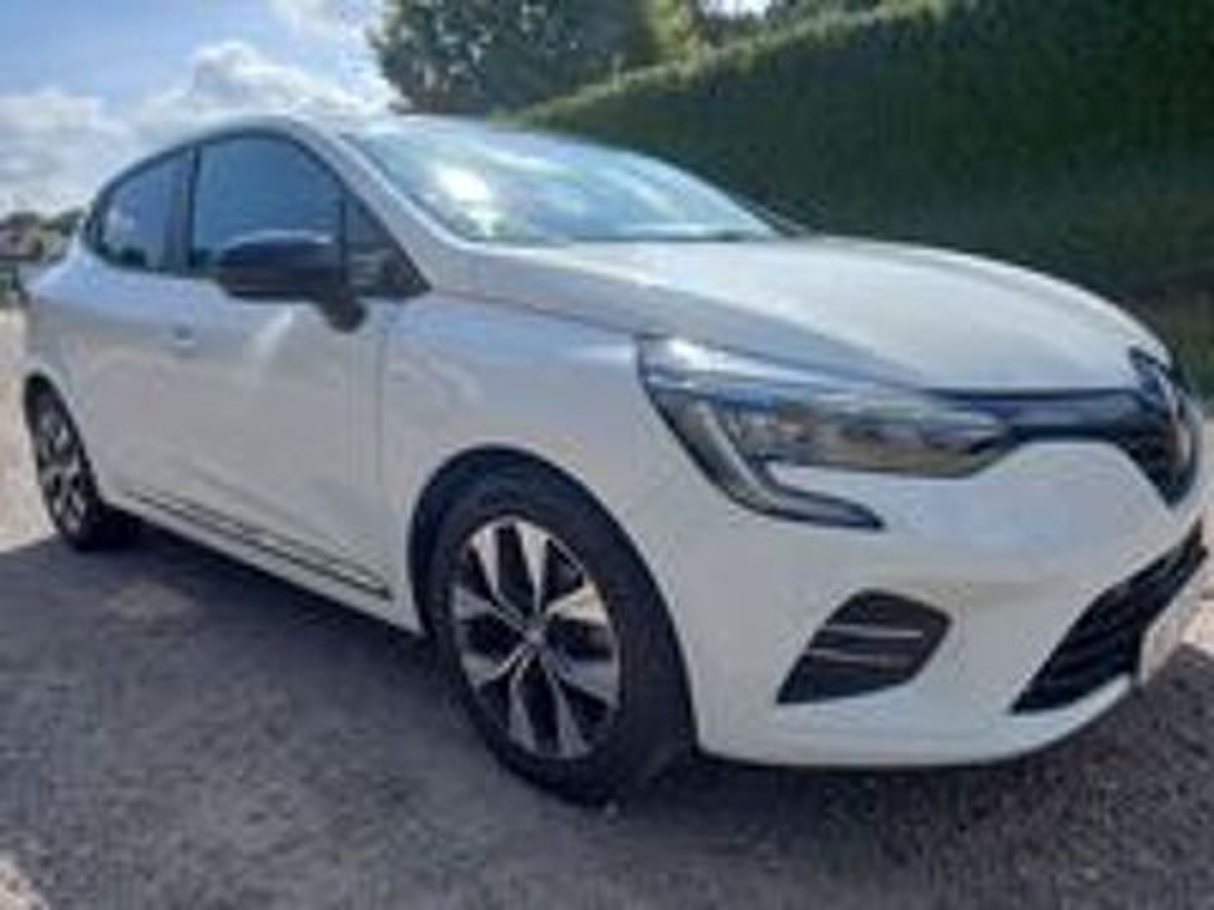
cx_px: 607
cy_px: 455
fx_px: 877
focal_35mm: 25
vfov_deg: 54.9
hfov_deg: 69.4
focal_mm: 4.6
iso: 25
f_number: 2
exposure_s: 1/613
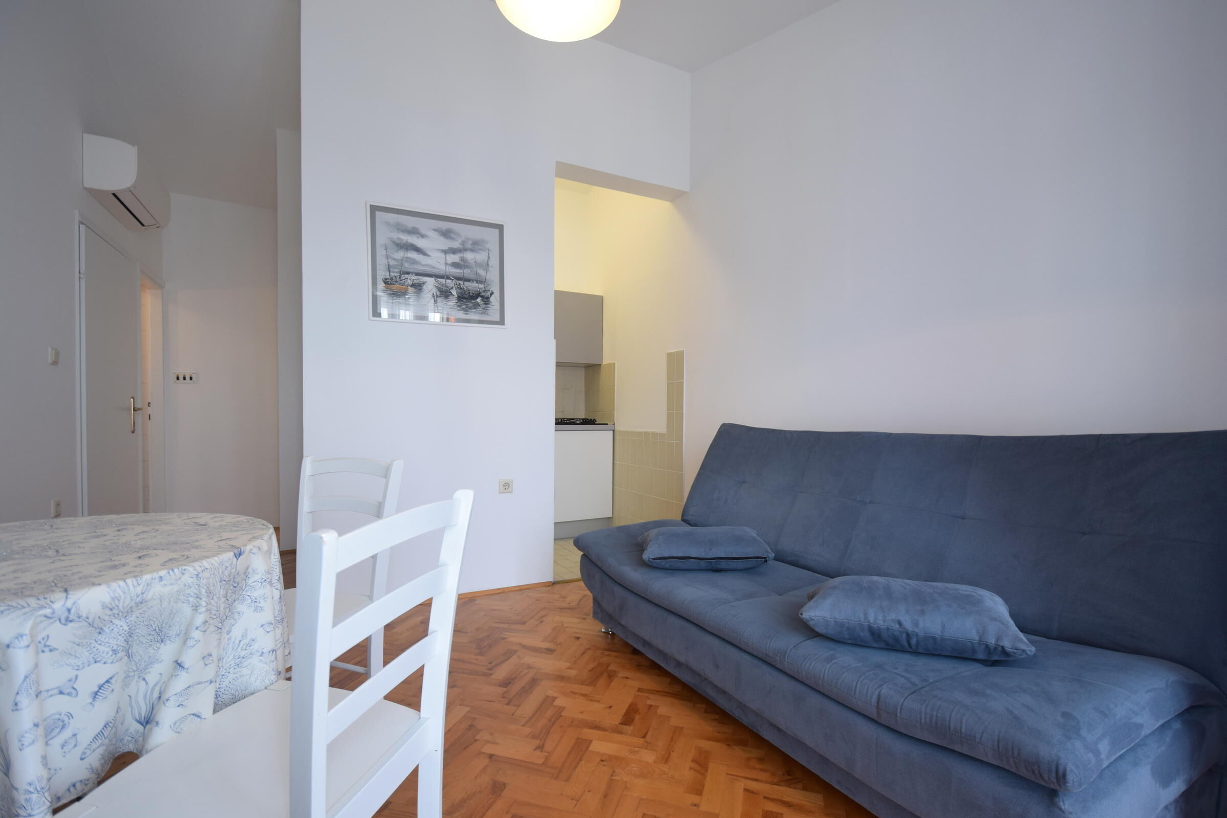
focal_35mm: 15
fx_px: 511
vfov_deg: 77.3
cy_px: 409
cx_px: 614
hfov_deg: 100.4
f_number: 4
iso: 400
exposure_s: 1/60
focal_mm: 10
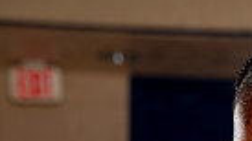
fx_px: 1603
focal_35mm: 240
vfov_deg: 4.9
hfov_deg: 8.9
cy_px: 375
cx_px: 272
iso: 200
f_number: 5.6
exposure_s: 1/250
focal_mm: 70
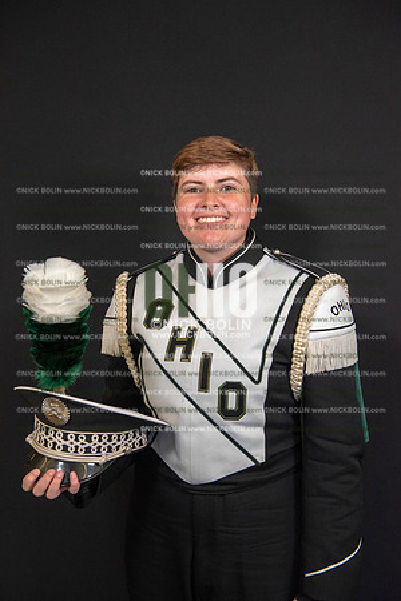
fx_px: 735
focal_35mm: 44
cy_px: 300
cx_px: 200
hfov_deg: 30.5
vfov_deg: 44.5
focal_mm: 44
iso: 2000
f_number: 5.6
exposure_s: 1/400
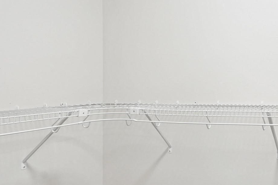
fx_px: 293
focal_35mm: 38
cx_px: 271
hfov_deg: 44.1
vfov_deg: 35.1
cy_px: 93
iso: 800
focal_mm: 16
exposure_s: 1/40
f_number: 7.1
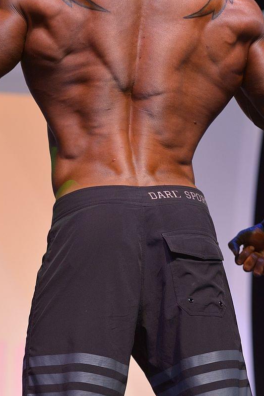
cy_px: 186
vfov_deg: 9.7
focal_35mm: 213
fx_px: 2343
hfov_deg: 6.4
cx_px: 105
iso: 800
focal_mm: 105
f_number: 3.2
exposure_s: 1/100
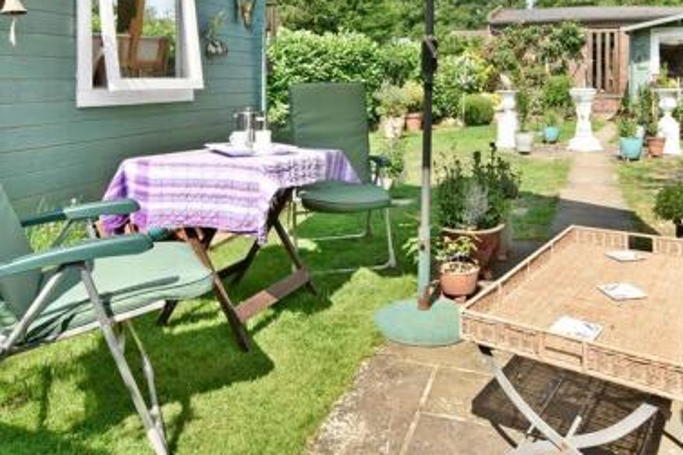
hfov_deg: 69.3
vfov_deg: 46.6
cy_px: 84
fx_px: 493
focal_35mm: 26
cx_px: 360
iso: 100
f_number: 16
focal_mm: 10
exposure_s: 1/40
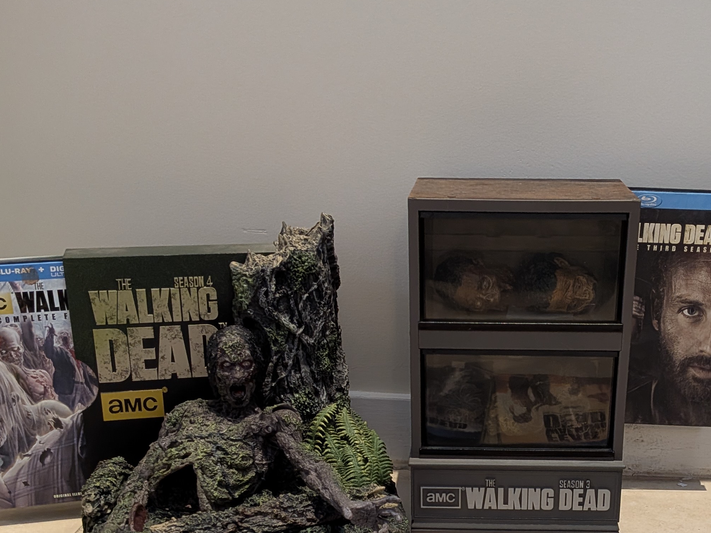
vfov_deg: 29.4
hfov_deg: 39.1
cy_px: 449
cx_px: 482
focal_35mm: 48
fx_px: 986
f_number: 1.7
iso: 287
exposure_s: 1/30
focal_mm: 4.53
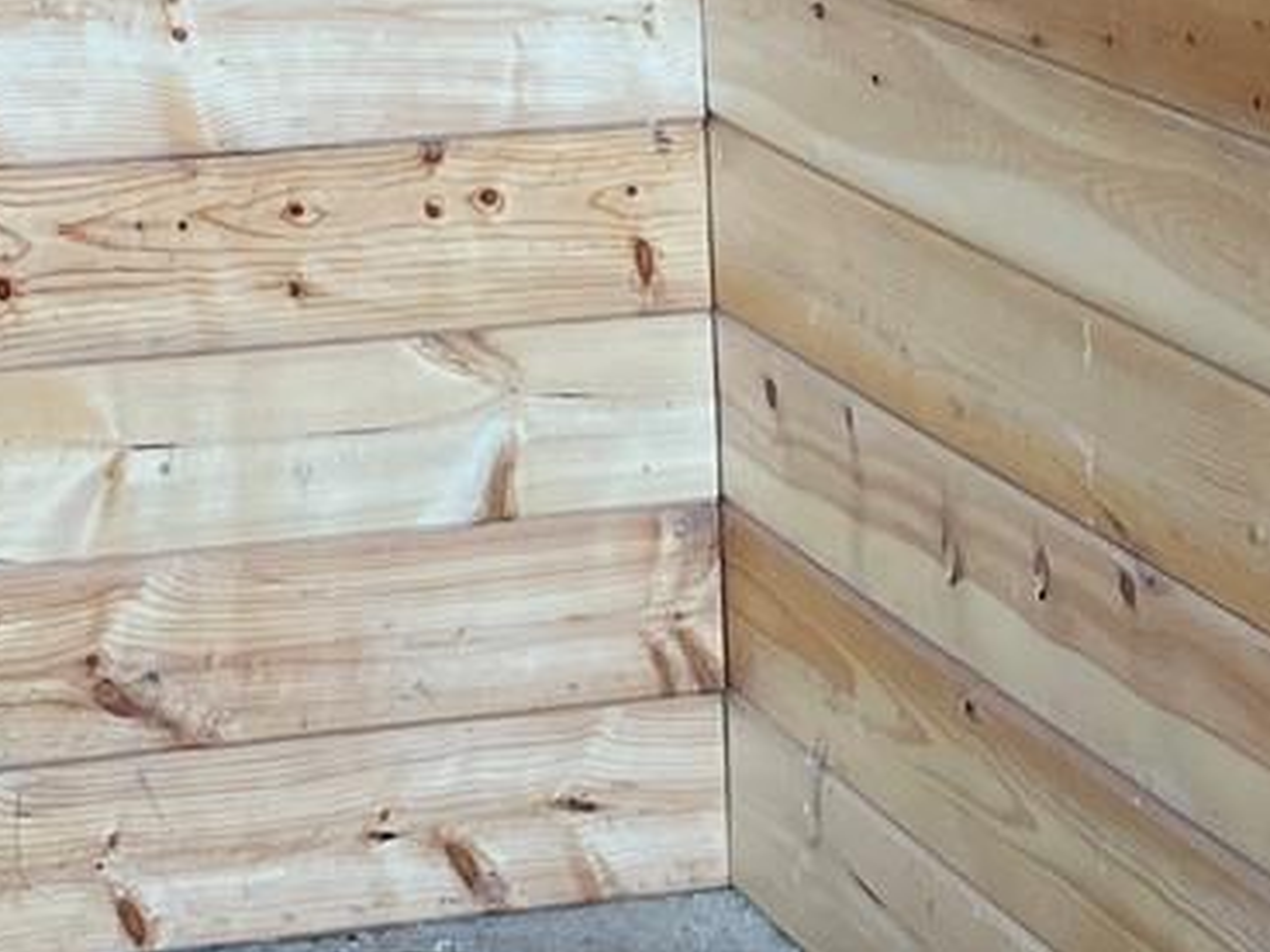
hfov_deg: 16.9
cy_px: -1111
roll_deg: +0.9
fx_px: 4146
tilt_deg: +3.0
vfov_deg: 11.5
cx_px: -79
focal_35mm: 113
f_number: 1.5
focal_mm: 5.7
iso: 100
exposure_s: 1/120
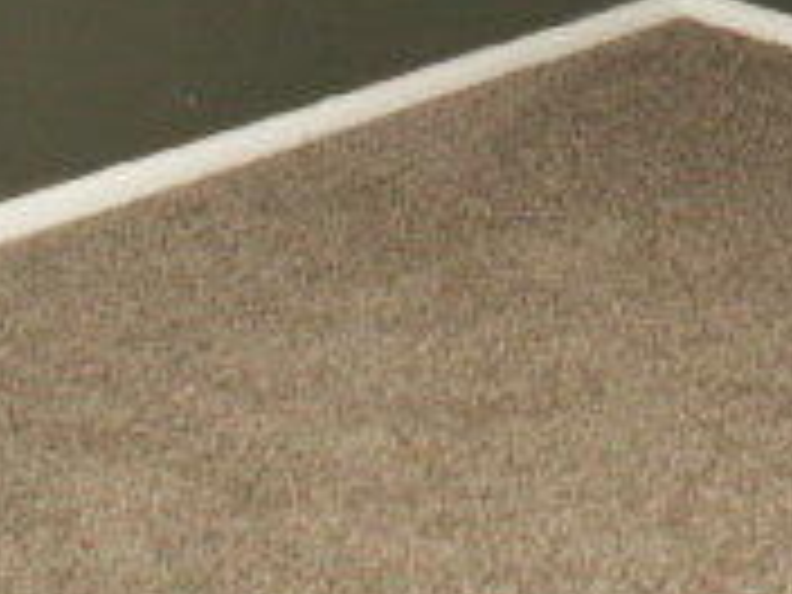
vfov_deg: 11.0
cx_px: 747
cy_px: -423
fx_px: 2906
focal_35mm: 127
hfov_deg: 15.3
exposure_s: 1/40
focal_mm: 5.86
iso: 160
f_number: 2.8
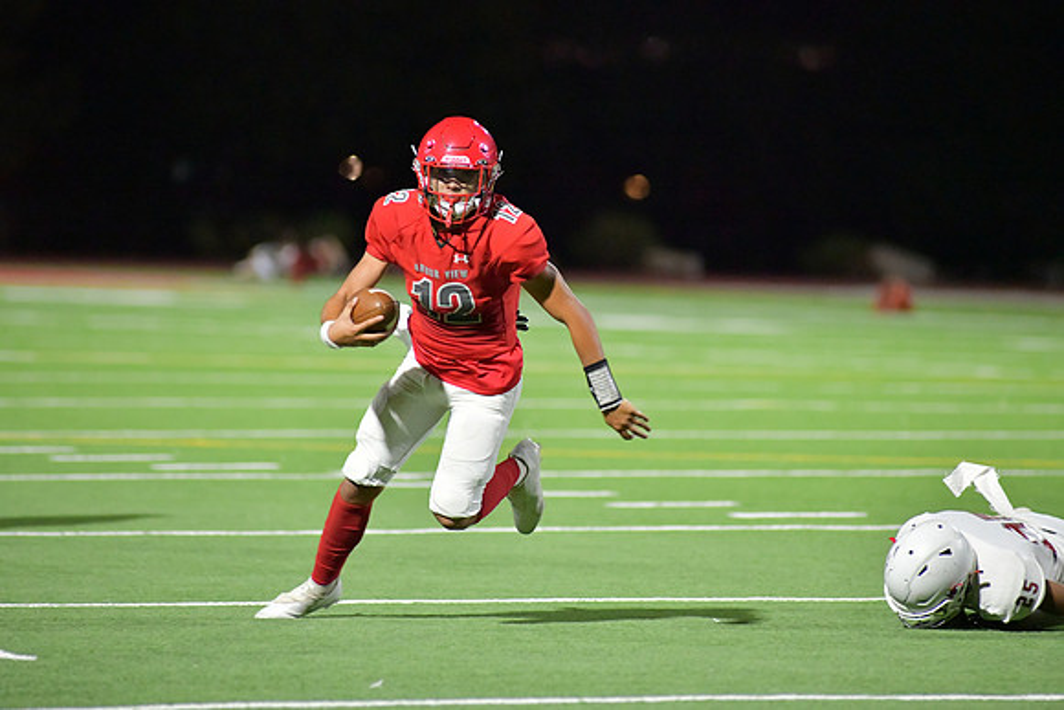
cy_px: 355
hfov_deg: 6.9
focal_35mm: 300
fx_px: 8868
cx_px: 532
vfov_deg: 4.6
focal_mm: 300
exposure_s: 1/1250
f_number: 4
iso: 10000
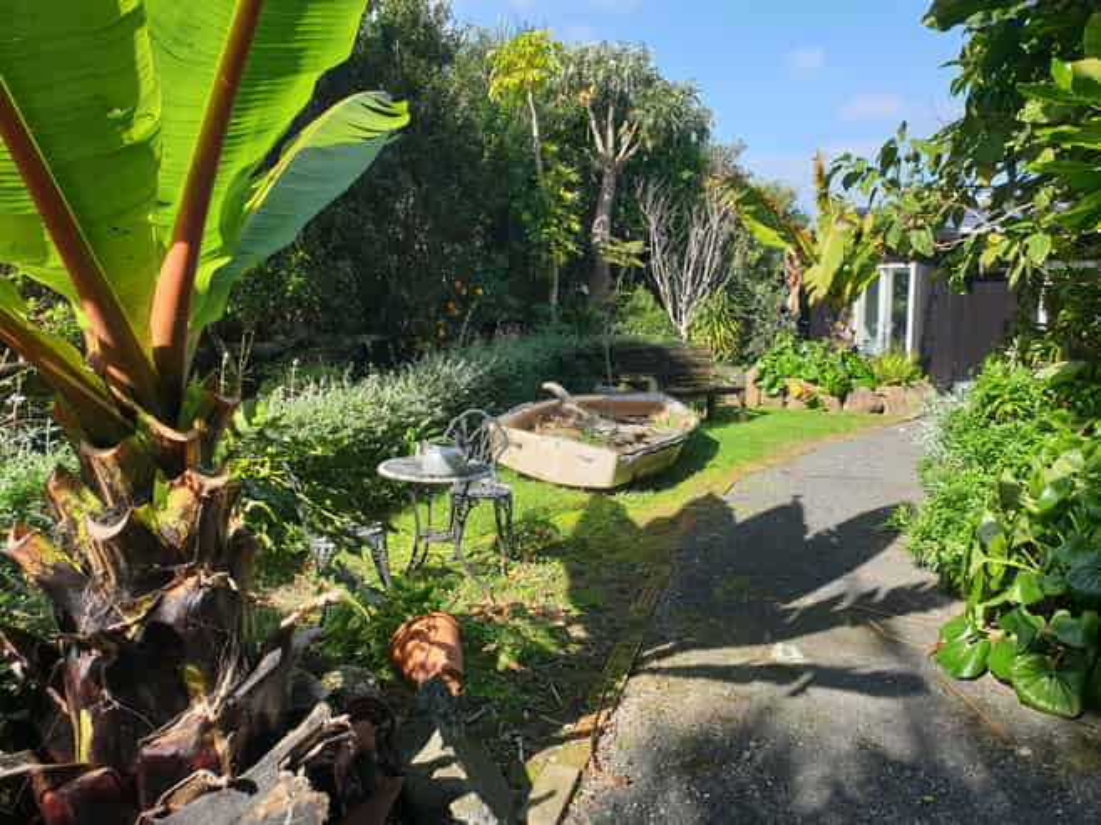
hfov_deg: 67.3
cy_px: 412
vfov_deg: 53.0
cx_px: 550
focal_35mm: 26
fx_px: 827
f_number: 2.4
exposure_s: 1/742
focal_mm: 4.3
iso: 50
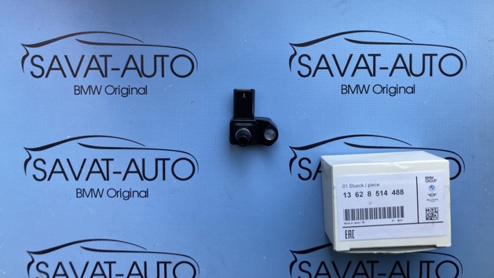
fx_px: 406
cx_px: 248
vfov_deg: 37.6
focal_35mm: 31
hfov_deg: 62.6
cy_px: 109
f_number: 1.8
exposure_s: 1/257
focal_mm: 3.99
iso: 20
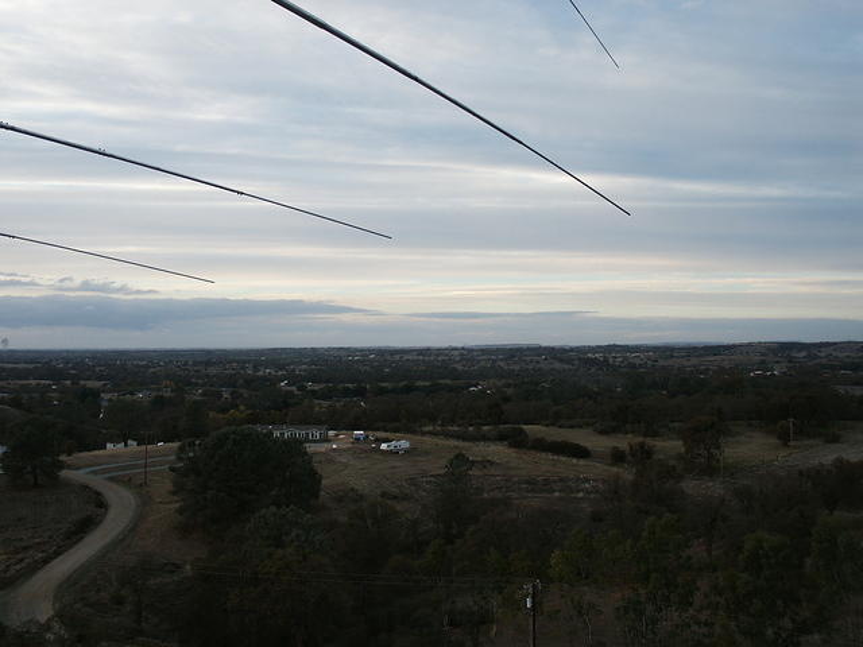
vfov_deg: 40.7
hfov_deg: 52.6
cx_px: 432
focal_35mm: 35
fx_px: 873
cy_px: 324
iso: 64
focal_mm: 7.19
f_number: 3
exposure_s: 1/180
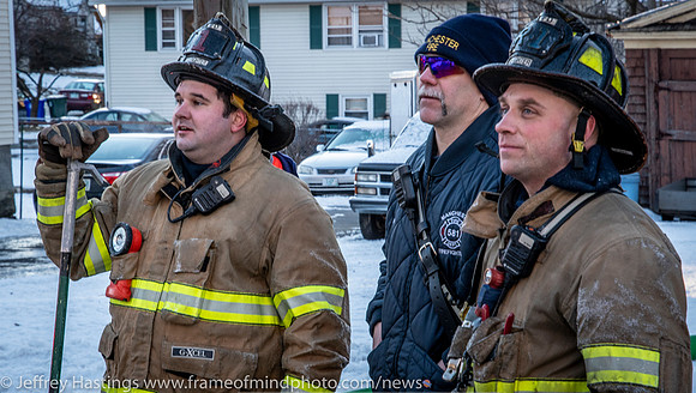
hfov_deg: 18.1
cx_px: 323
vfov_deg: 10.3
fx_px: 2180
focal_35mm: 118
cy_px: 230
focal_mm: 58
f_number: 8
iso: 500
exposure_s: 1/100
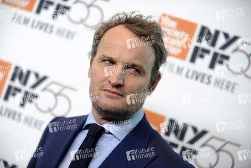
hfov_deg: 23.6
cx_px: 126
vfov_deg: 15.9
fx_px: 600
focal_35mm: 86
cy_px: 84
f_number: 2.8
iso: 1250
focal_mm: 86
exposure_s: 1/200
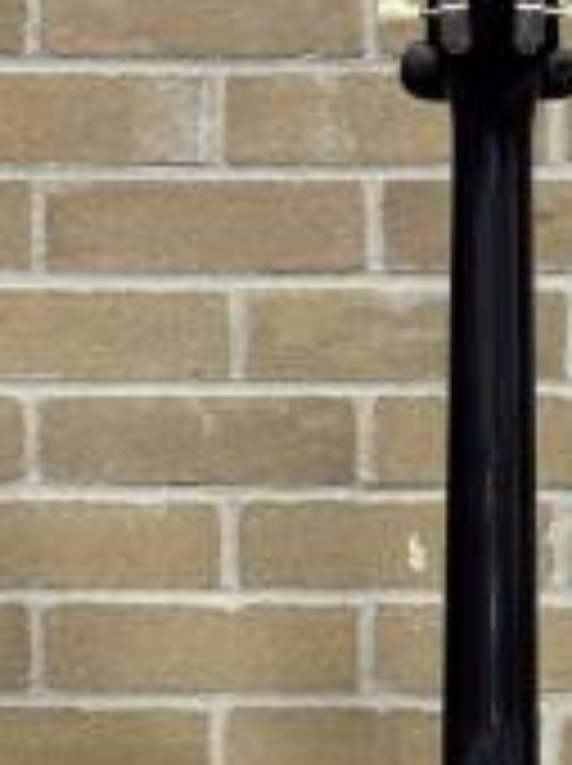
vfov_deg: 13.3
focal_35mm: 147
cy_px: 756
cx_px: 500
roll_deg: -1.0
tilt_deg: -2.9
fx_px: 3247
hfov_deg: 10.0
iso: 250
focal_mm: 6.76
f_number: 1.78
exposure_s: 1/40
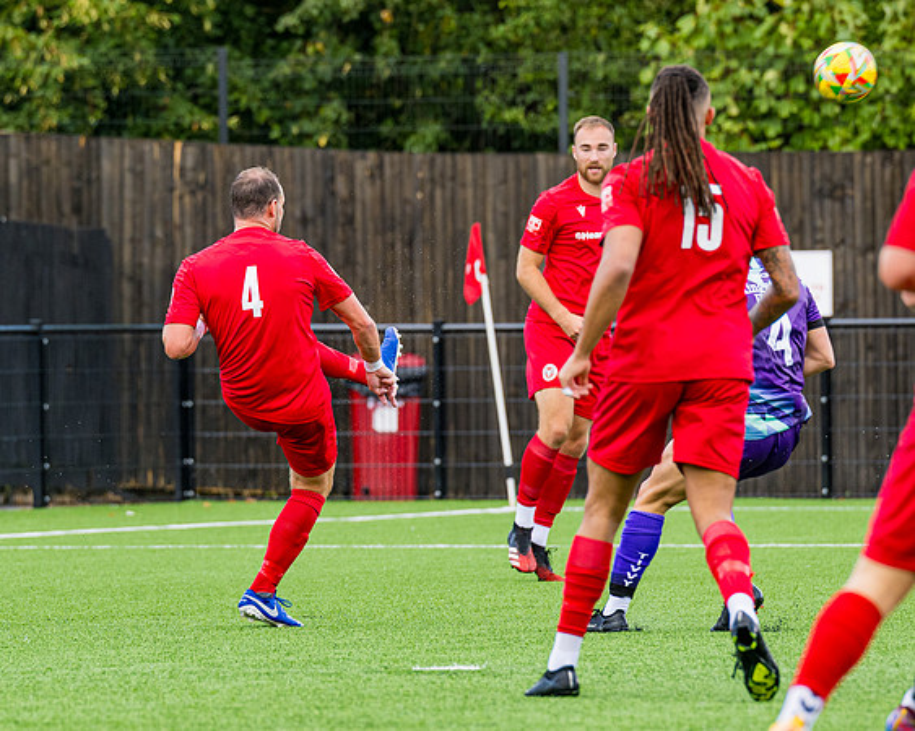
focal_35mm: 426
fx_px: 11527
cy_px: 373
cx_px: 253
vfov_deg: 3.6
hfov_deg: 4.5
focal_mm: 200
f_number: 4
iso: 400
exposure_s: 1/800
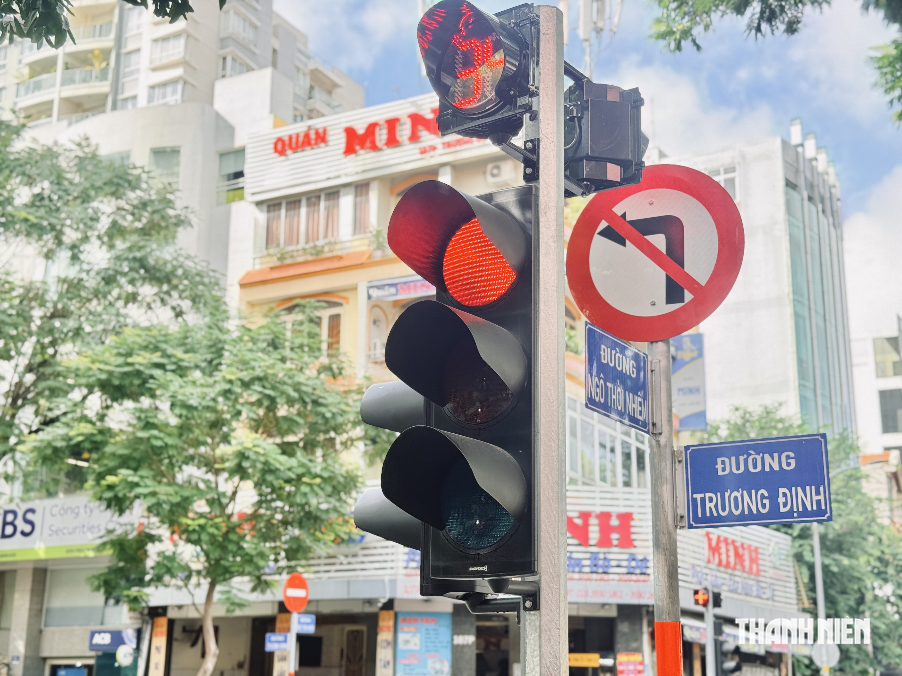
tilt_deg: +15.4
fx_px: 1251
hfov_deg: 39.7
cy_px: 338
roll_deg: -1.4
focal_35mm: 48
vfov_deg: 30.3
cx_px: 451
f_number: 1.78
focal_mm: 6.76
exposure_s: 1/209
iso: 100
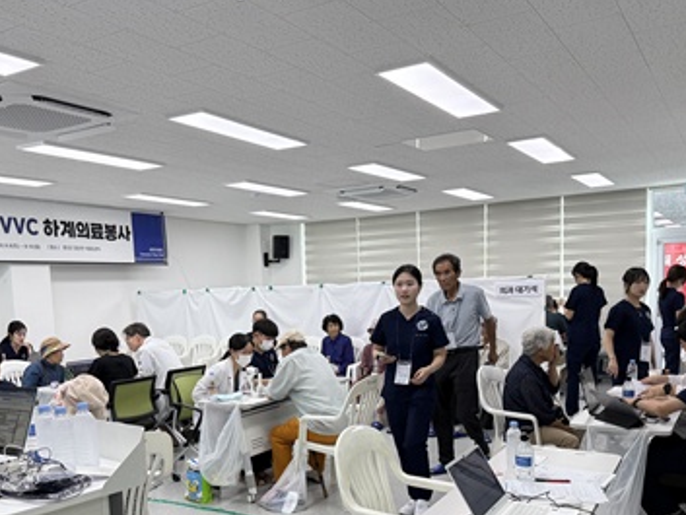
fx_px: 674
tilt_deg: -5.4
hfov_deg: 53.9
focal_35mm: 34
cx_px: 311
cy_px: 355
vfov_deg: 41.1
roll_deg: +2.2
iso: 100
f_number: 1.78
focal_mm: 6.76
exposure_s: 1/264
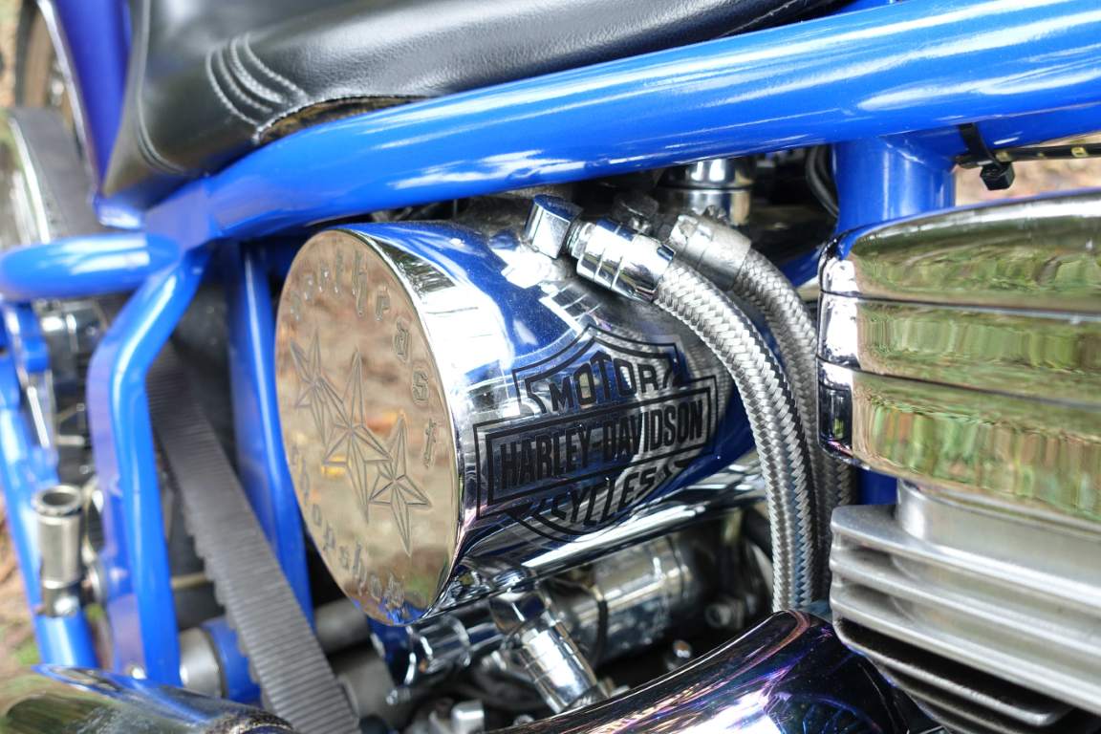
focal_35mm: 29
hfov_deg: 63.7
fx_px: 887
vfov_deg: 45.0
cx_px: 550
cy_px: 367
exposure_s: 1/40
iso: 125
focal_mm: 10.7
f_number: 2.8
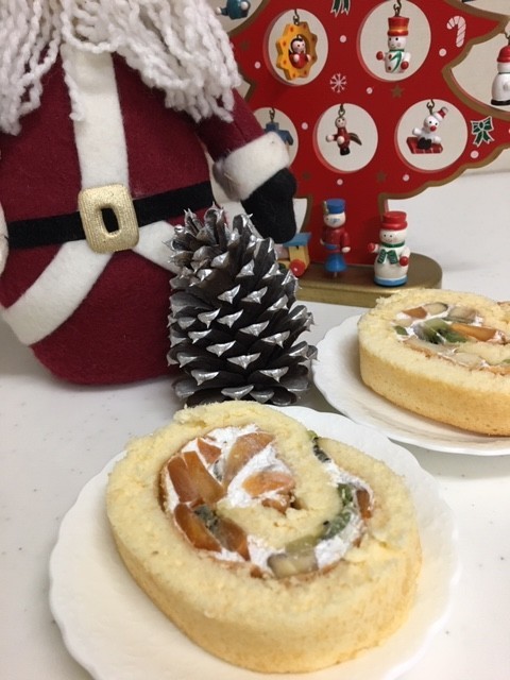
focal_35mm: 29
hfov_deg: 48.2
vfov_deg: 61.7
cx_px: 255
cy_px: 340
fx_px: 570
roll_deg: +5.0
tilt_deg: -29.0
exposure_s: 1/30
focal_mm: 4.15
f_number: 2.2
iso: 125
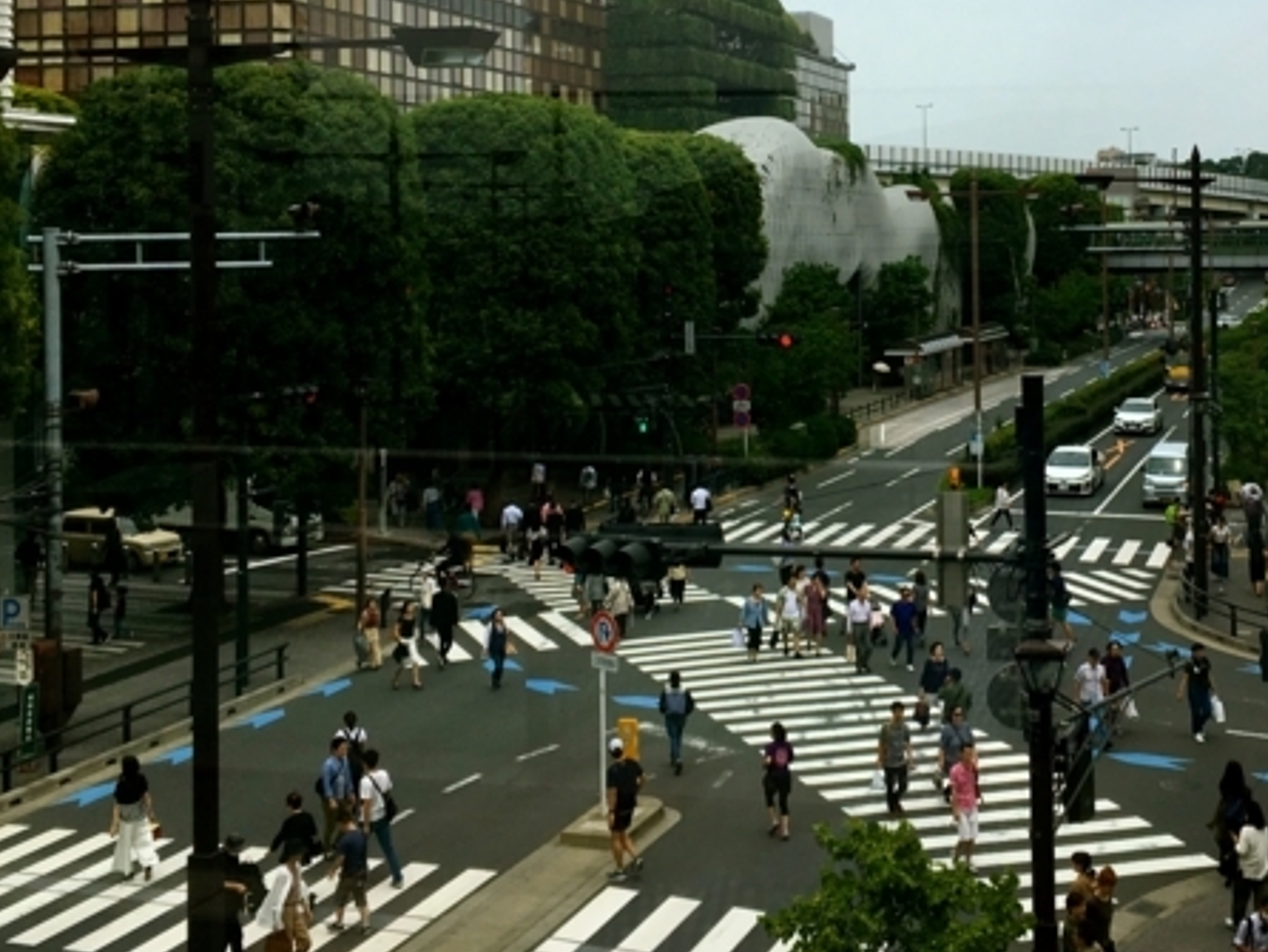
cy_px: 242
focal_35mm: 52
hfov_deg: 36.3
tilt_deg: -0.7
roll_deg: +1.0
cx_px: 876
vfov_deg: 27.7
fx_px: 1906
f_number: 2.2
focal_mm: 4.15
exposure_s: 1/2024
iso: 25
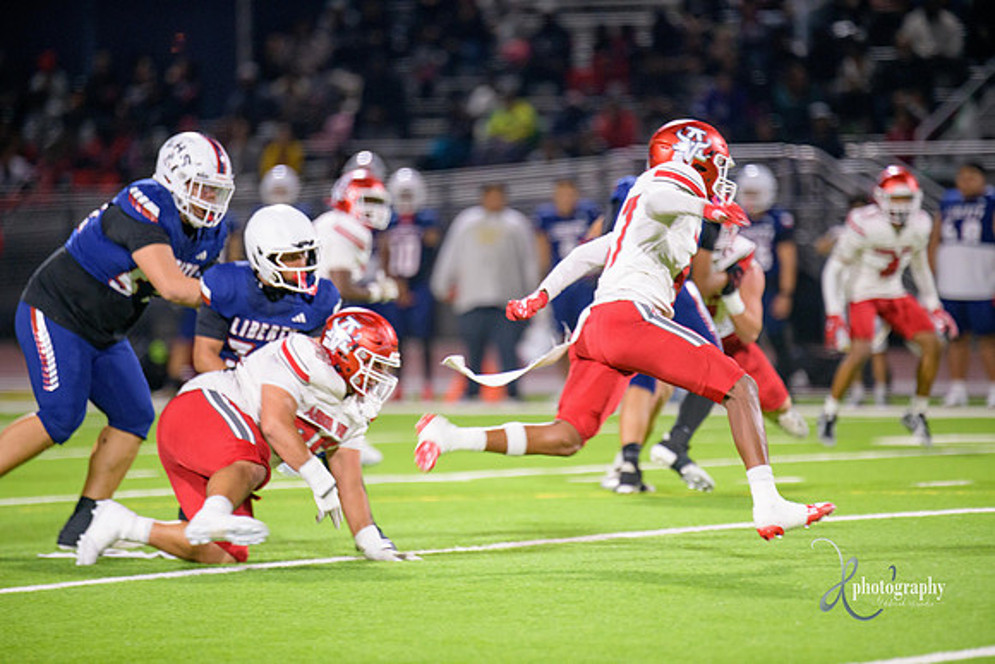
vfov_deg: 4.6
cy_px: 332
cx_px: 498
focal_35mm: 300
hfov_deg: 6.9
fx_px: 8293
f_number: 2.8
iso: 2000
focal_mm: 300
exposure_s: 1/250
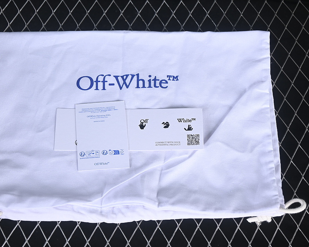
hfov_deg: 22.5
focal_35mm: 85
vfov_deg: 18.1
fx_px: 777
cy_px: 124
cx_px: 129
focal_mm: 50
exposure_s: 1/80
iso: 160
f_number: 7.1
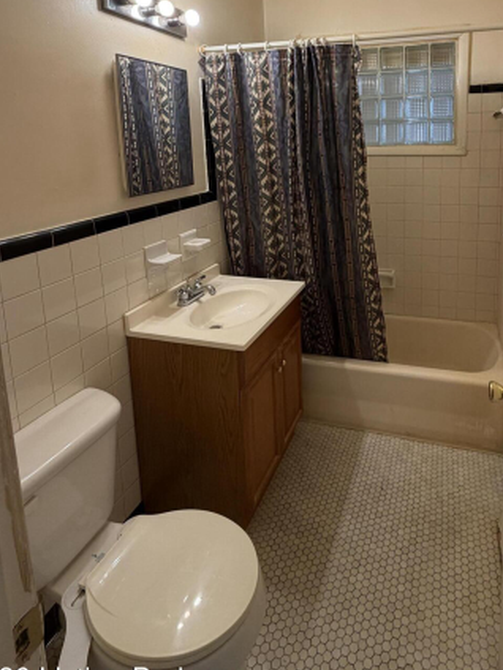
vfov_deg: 73.0
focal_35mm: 22
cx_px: 335
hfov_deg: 59.7
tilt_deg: -10.1
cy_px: 200
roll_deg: +0.7
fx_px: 426
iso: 200
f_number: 2.2
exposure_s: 1/120
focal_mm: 2.22
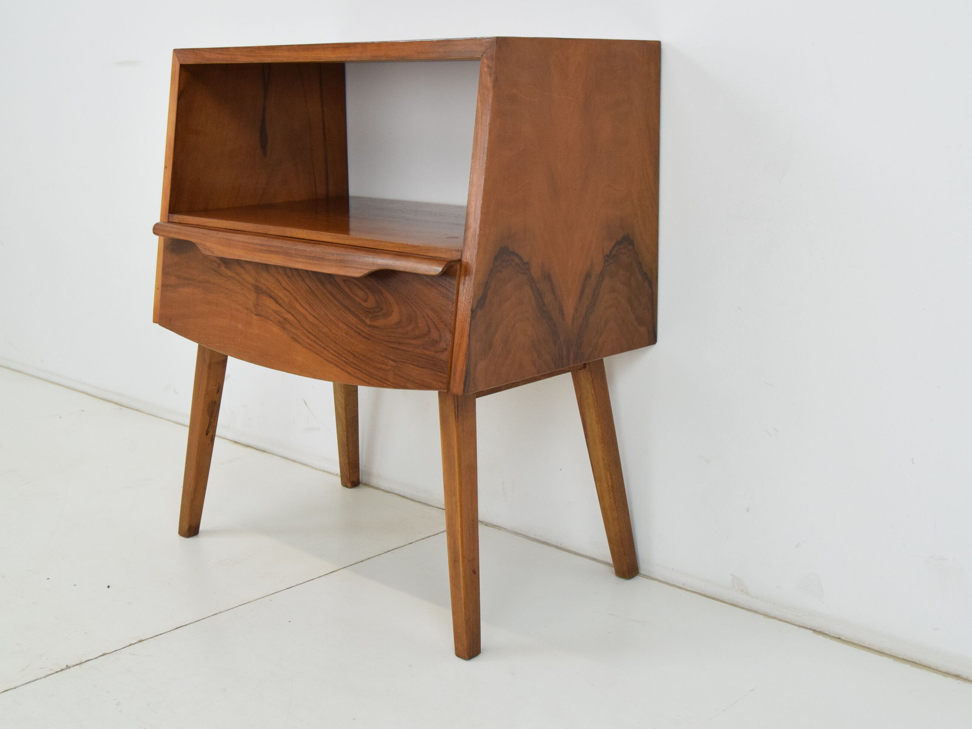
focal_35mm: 43
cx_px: 460
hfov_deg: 43.8
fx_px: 1207
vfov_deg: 33.6
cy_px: 358
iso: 1600
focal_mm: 26
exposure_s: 1/200
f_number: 7.1
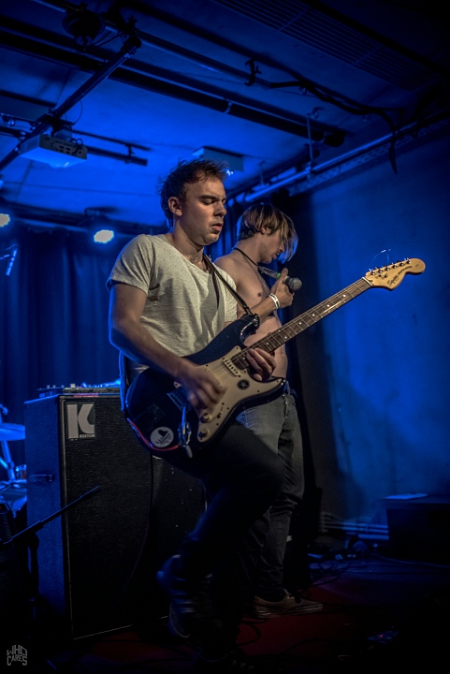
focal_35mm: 35
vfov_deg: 54.4
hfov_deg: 37.9
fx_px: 655
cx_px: 225
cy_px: 337
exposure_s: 1/100
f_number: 1.4
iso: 3200
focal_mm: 35
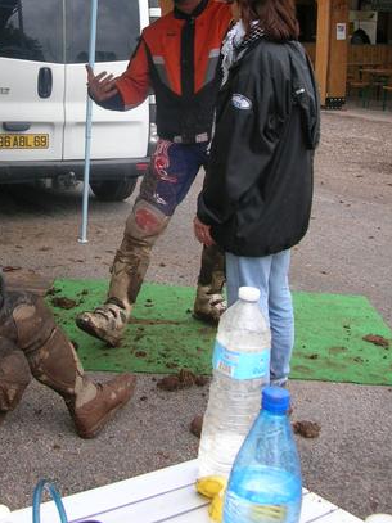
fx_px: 831
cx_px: 95
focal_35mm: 55
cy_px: 143
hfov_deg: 26.2
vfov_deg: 34.3
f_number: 2.8
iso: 50
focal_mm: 5.8
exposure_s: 1/285
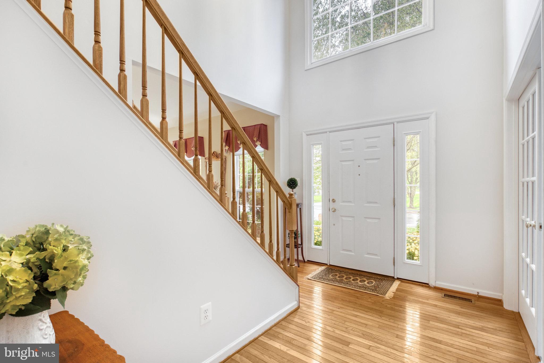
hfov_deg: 96.7
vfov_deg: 73.7
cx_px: 272
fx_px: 242
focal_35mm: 16
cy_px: 182
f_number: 8
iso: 1250
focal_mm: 16
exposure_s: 1/5
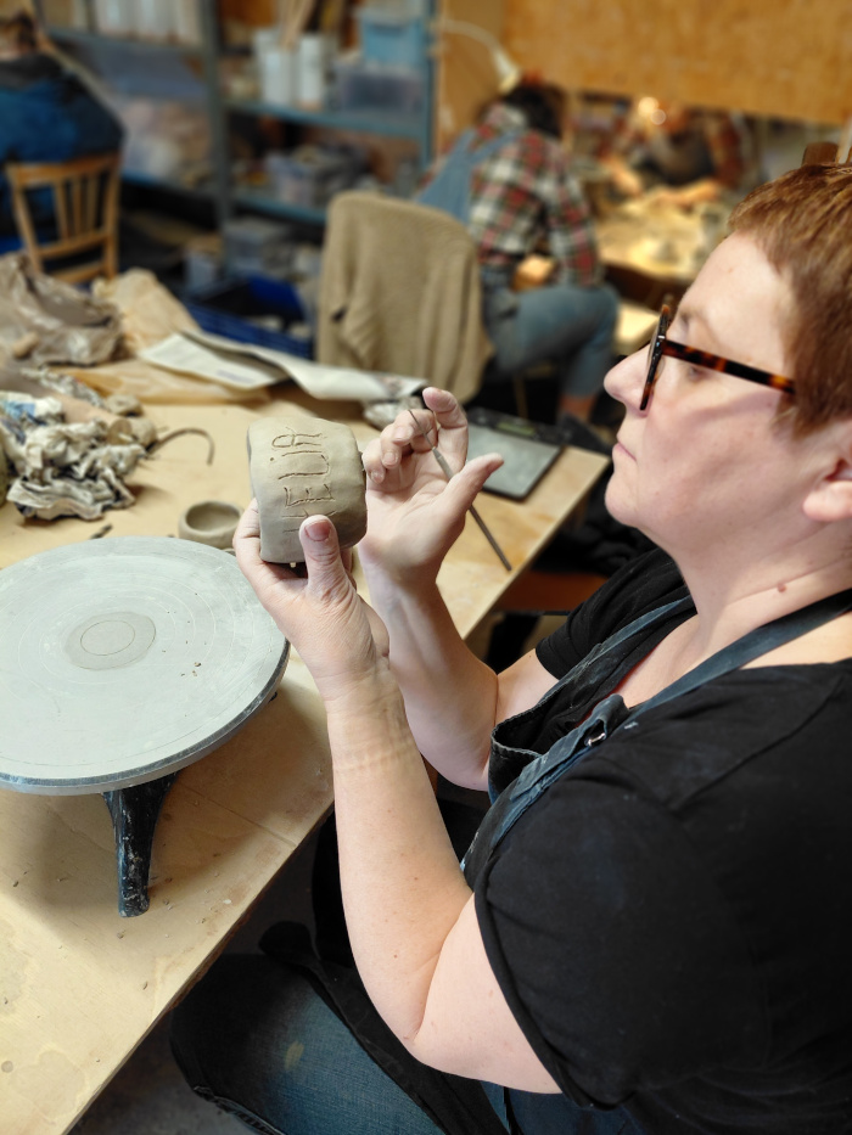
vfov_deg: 69.4
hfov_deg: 54.9
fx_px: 820
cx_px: 426
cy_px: 568
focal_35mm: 25
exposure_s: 1/60
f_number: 1.8
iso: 200
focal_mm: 4.69
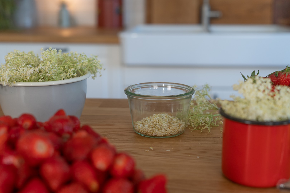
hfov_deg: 39.6
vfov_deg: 27.0
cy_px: 96
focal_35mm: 50
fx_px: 403
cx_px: 145
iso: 250
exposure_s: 1/80
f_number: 3.5
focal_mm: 50
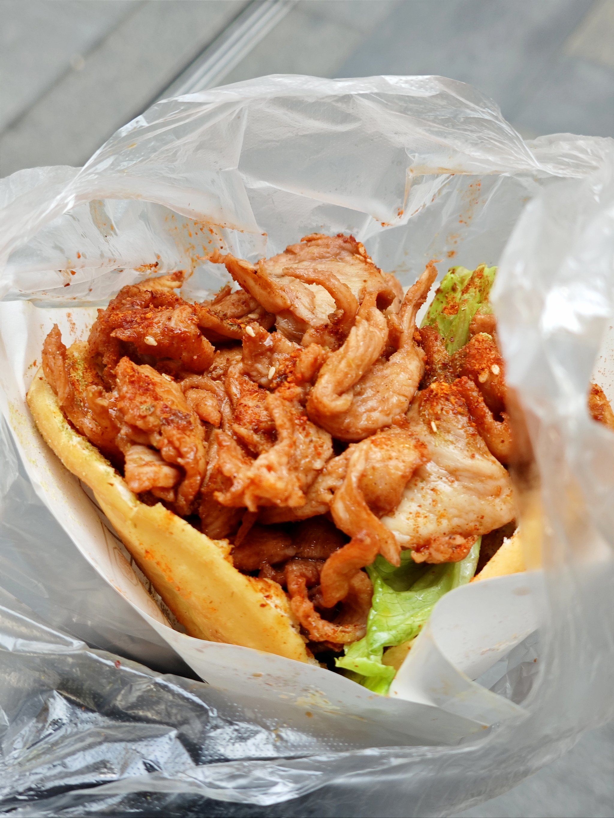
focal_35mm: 46
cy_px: 409
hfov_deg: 31.5
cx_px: 307
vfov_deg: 41.2
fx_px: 1088
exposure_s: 1/100
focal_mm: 6.55
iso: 125
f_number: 1.6
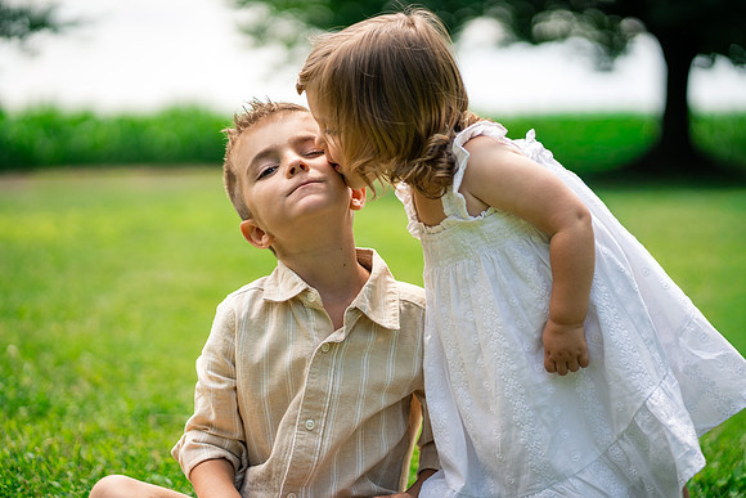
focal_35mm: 85
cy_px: 249
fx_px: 1762
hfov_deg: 23.9
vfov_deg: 16.1
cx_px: 373
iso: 400
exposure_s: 1/4000
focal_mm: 85
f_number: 2
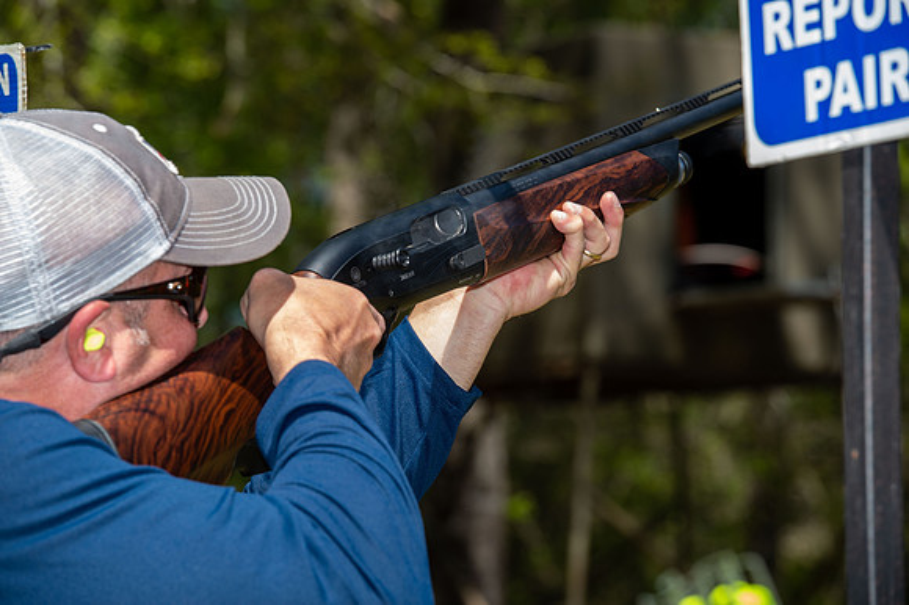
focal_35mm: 170
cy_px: 302
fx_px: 4290
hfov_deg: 12.1
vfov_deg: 8.1
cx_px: 454
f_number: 10
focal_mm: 170
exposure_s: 1/250
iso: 220
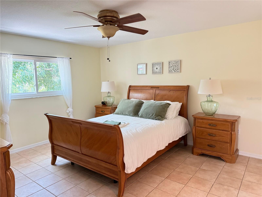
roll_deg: +1.6
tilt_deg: -5.6
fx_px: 182
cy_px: 98
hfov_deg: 71.6
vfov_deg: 56.8
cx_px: 131
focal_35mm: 24
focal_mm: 6.76
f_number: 1.78
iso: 500
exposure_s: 1/60
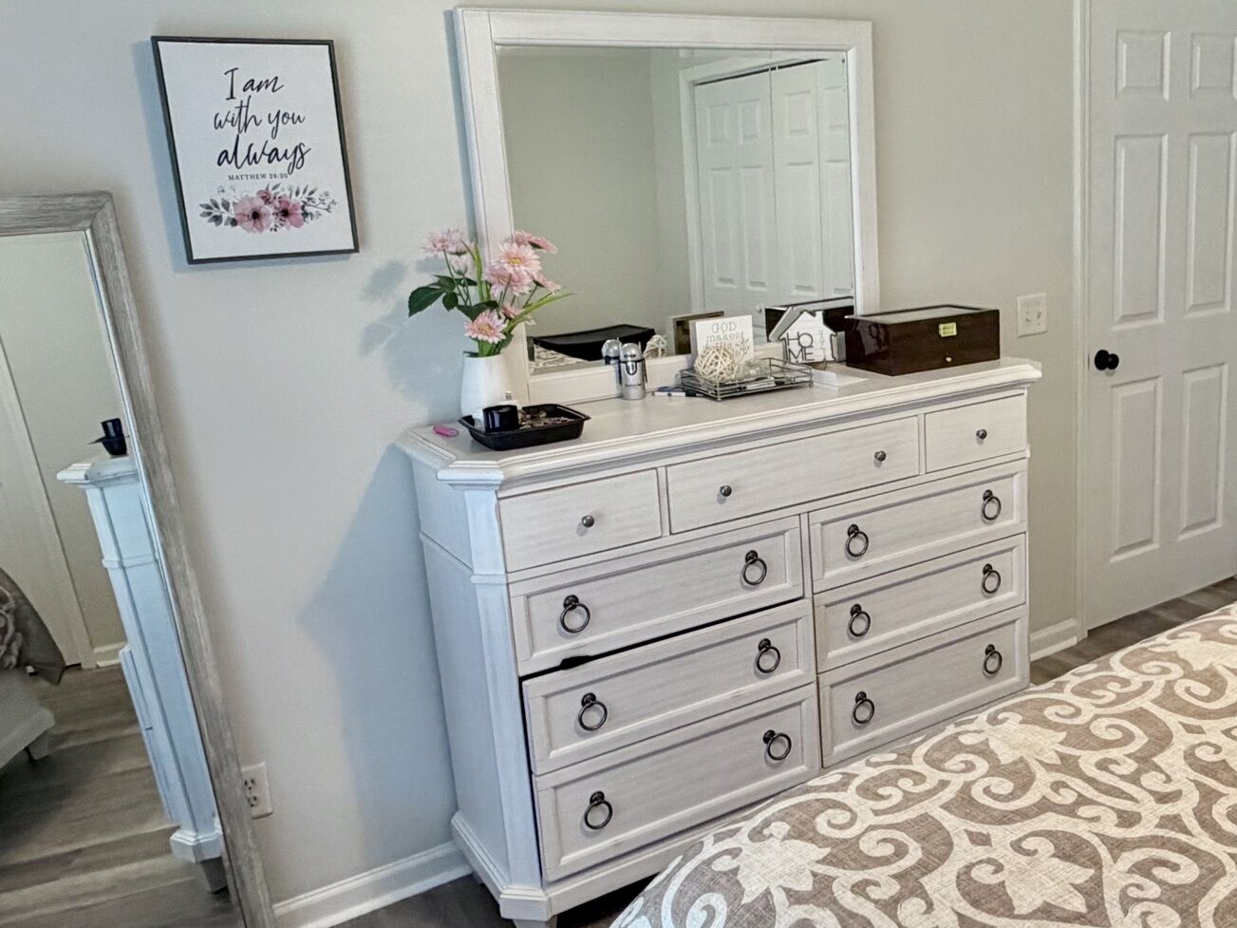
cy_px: 439
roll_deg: +3.4
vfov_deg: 42.9
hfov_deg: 54.1
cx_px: 835
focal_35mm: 33
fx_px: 1179
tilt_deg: -14.0
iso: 320
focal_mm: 2.22
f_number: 2.2
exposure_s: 1/120
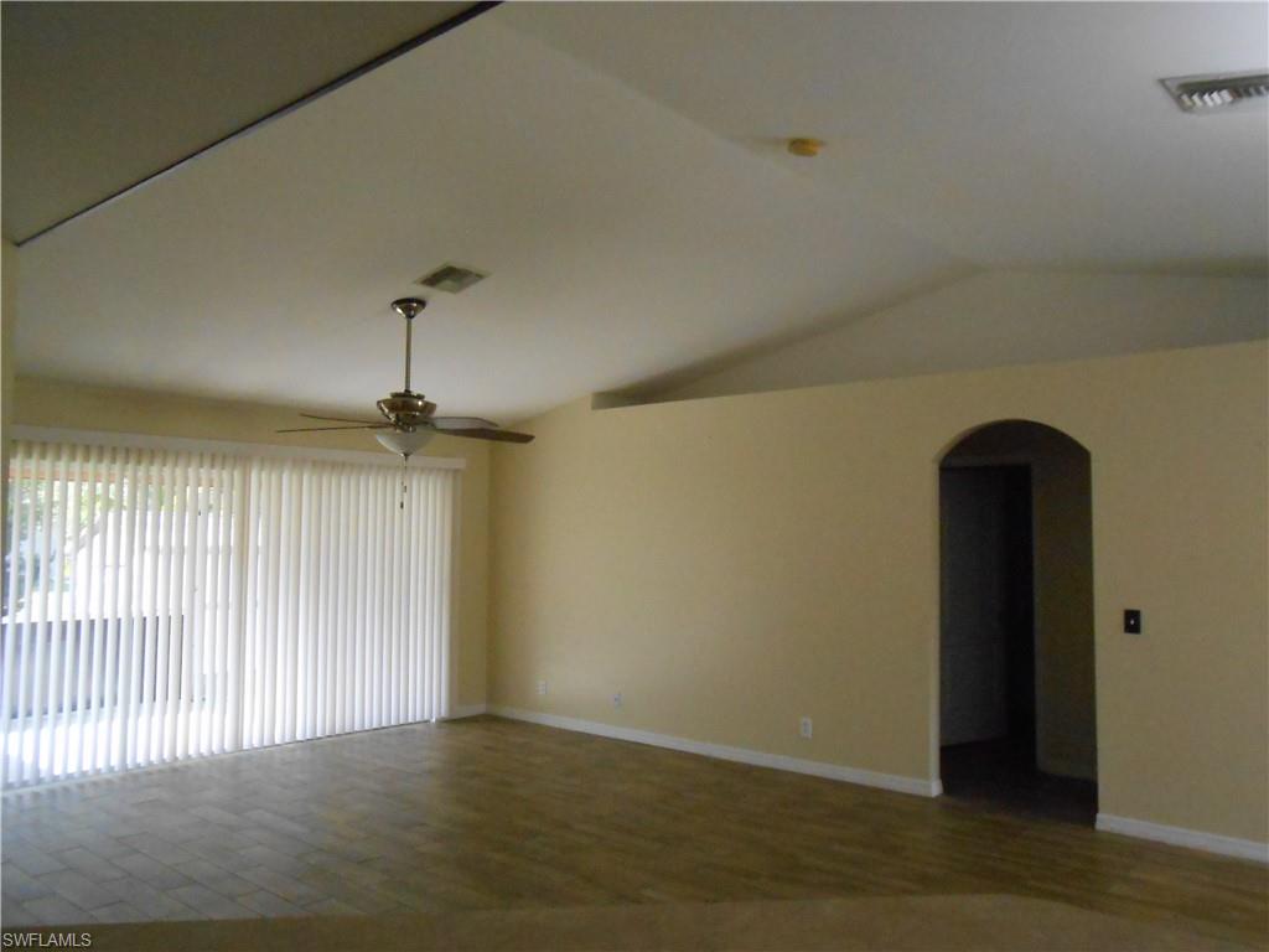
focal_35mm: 26
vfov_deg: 53.1
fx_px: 953
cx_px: 634
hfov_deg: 67.3
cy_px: 476
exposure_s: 1/125
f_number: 3.5
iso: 800
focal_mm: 4.6
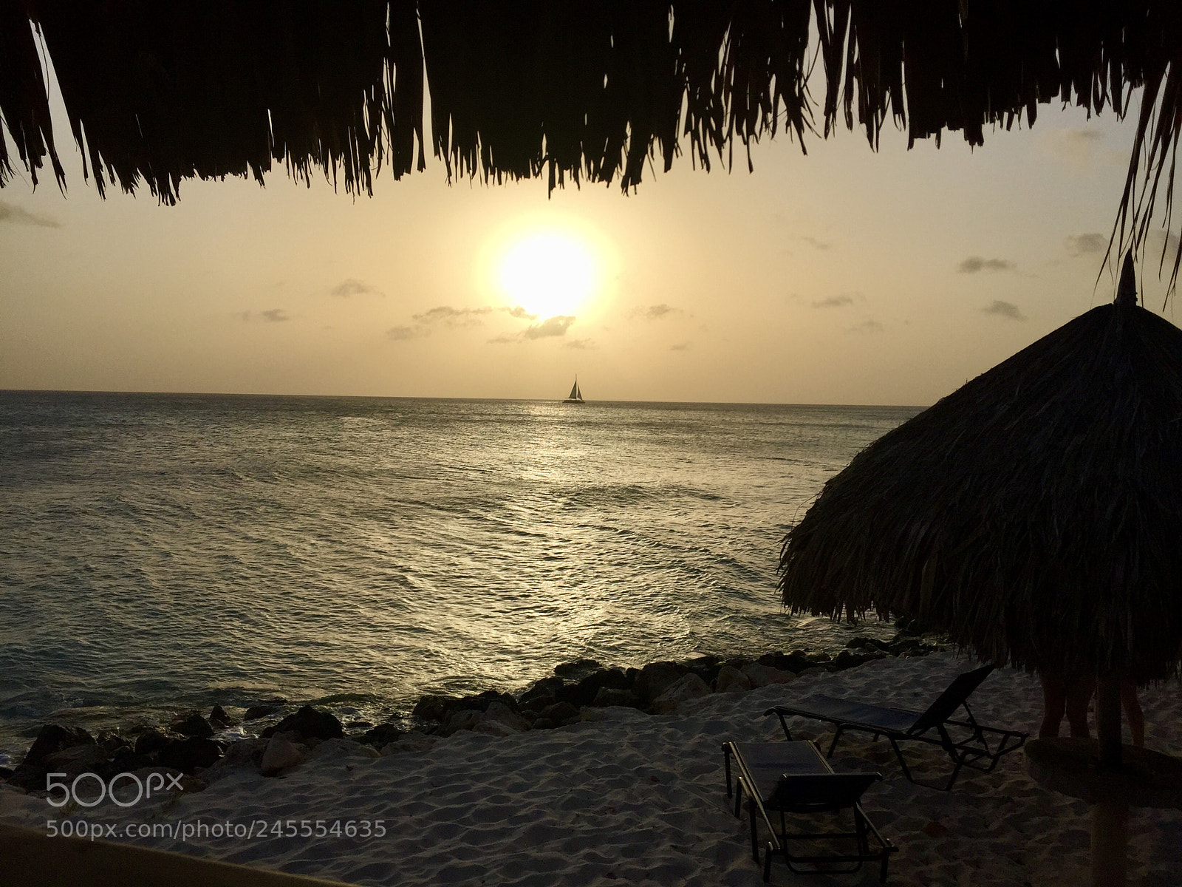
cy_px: 444
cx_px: 591
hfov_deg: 61.7
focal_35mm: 29
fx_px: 990
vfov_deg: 48.2
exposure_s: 1/7937
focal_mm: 4.15
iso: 32
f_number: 2.2
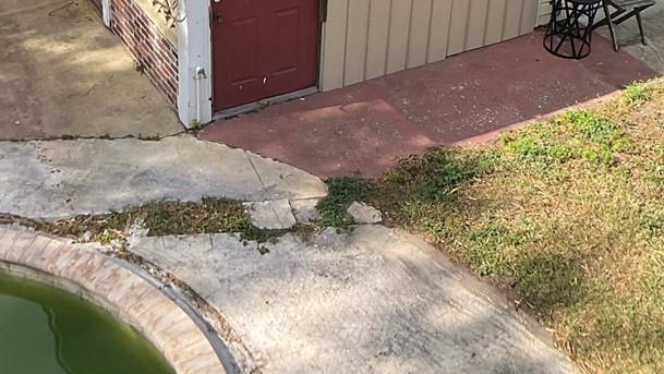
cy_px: -44
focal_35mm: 83
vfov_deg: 14.2
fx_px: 1462
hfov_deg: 25.6
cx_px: 314
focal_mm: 3
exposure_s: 1/749
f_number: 1.8
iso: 16
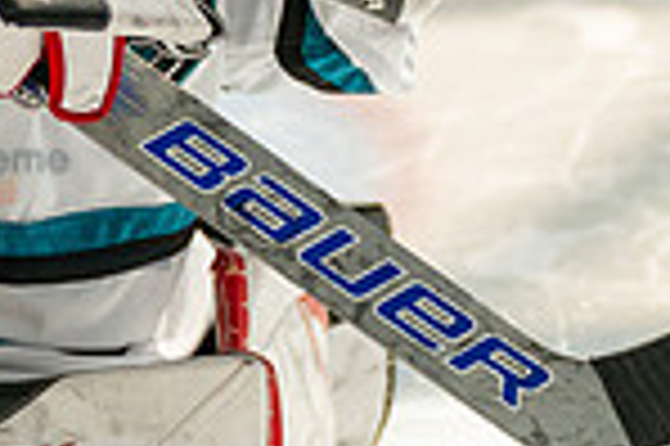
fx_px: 14259
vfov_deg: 1.8
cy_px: 39
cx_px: -18
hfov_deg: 2.7
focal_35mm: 767
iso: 1600
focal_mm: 166
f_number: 2.8
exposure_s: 1/6400
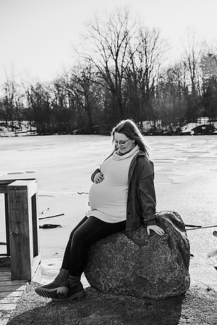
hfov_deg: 26.0
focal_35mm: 52
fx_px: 470
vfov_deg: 38.2
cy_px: 162
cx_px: 108
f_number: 5.6
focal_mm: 52
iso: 320
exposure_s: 1/500
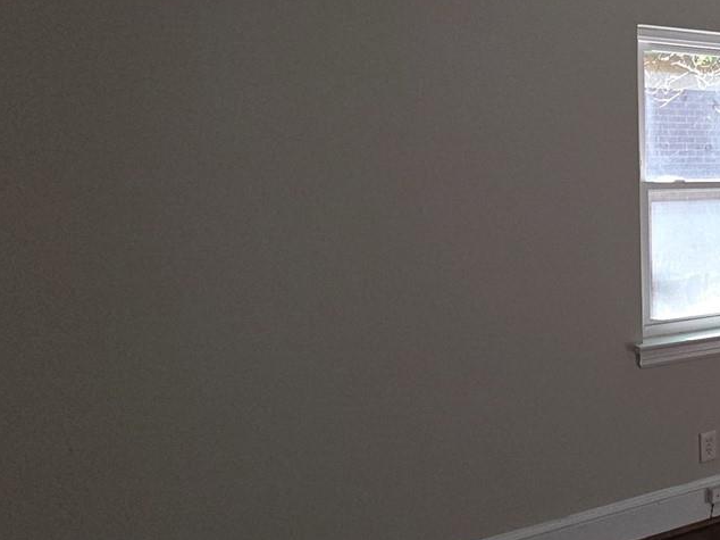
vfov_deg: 34.2
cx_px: 888
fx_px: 873
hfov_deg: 34.6
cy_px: 224
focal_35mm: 42
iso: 64
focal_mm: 2.2
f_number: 1.9
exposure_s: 1/60
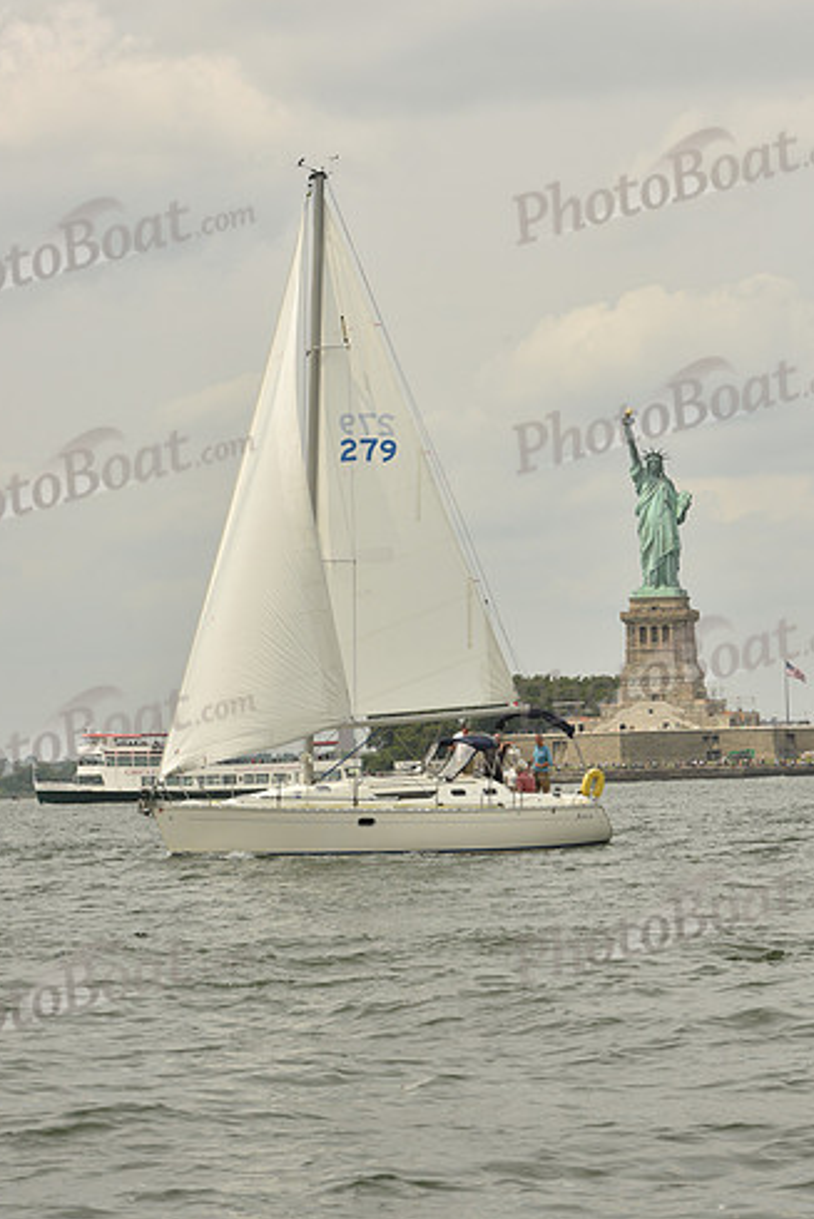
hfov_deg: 11.8
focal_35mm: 116
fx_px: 3931
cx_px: 385
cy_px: 575
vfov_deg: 17.6
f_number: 11
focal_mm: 98
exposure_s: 1/640
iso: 250
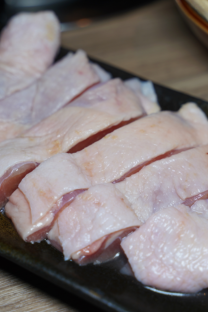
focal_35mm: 94
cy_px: 156
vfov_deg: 21.7
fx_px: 814
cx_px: 102
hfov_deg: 14.6
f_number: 4.5
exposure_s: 1/100
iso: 100
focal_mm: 62
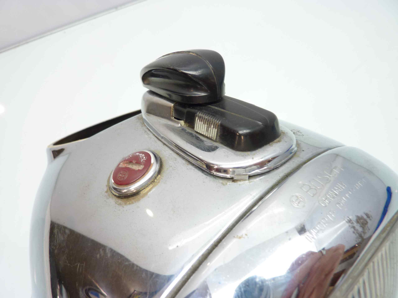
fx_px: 287
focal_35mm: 25
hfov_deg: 69.4
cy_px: 149
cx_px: 199
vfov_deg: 54.9
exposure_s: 1/10
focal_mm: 4.1
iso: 80
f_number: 3.3
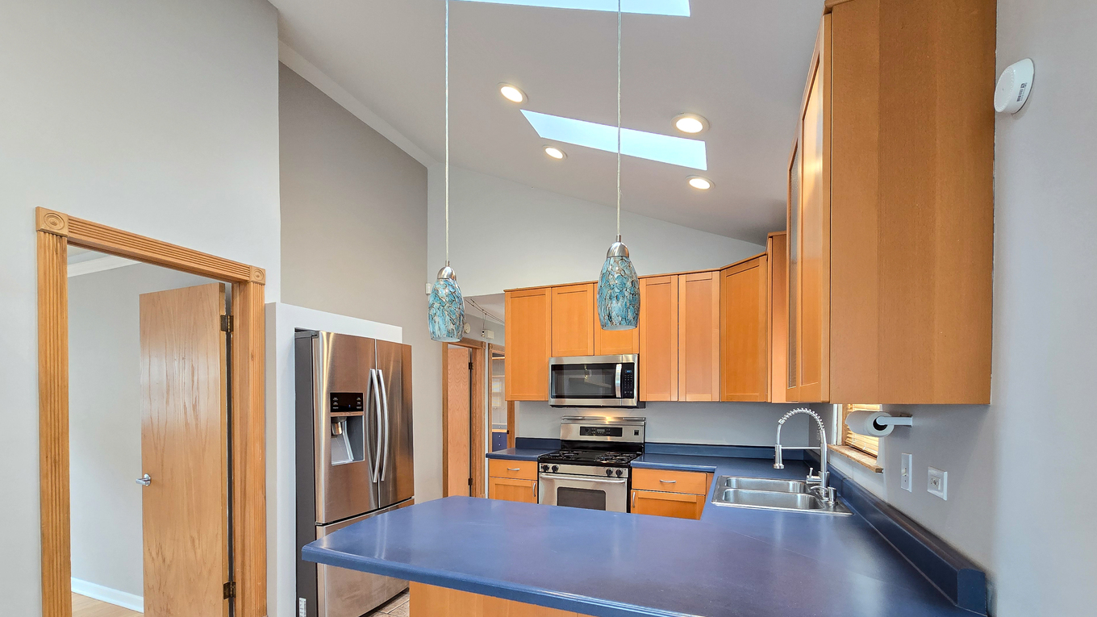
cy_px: 407
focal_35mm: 15
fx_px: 436
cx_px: 523
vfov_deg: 68.7
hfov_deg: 102.9
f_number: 2.2
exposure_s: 1/60
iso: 125
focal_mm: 2.2
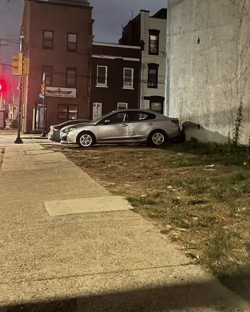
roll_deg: -1.6
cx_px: 133
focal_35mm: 48
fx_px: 444
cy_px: 120
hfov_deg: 31.5
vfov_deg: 38.5
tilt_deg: +0.2
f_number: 1.6
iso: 500
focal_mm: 4.2
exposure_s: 1/8
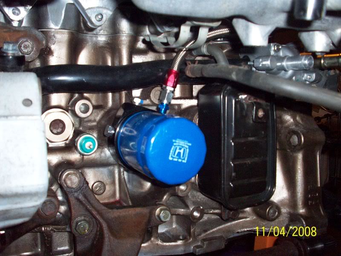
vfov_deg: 38.7
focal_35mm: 37
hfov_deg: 50.1
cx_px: 170
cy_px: 128
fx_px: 364
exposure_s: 1/64
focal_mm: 6.2
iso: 200
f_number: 2.8
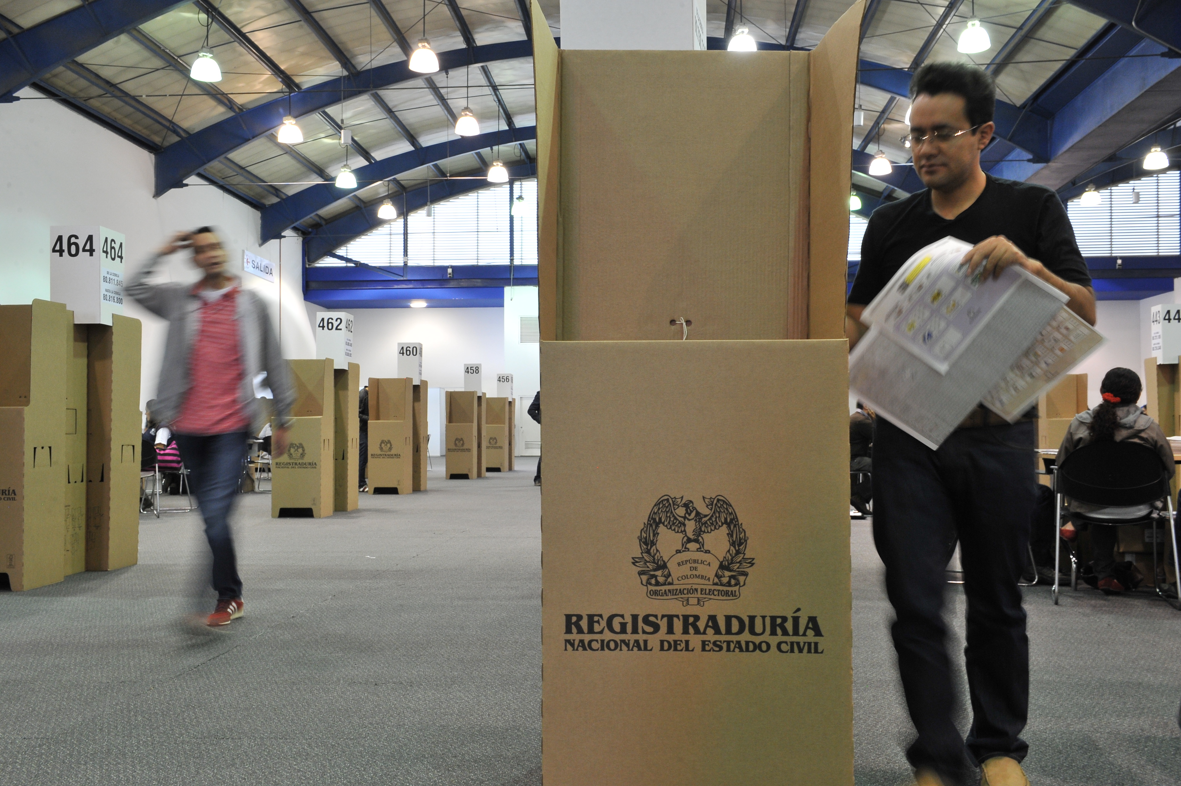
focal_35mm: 36
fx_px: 1180
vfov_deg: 36.8
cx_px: 590
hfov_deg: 53.2
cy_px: 393
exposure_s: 1/8
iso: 1600
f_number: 14
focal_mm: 36
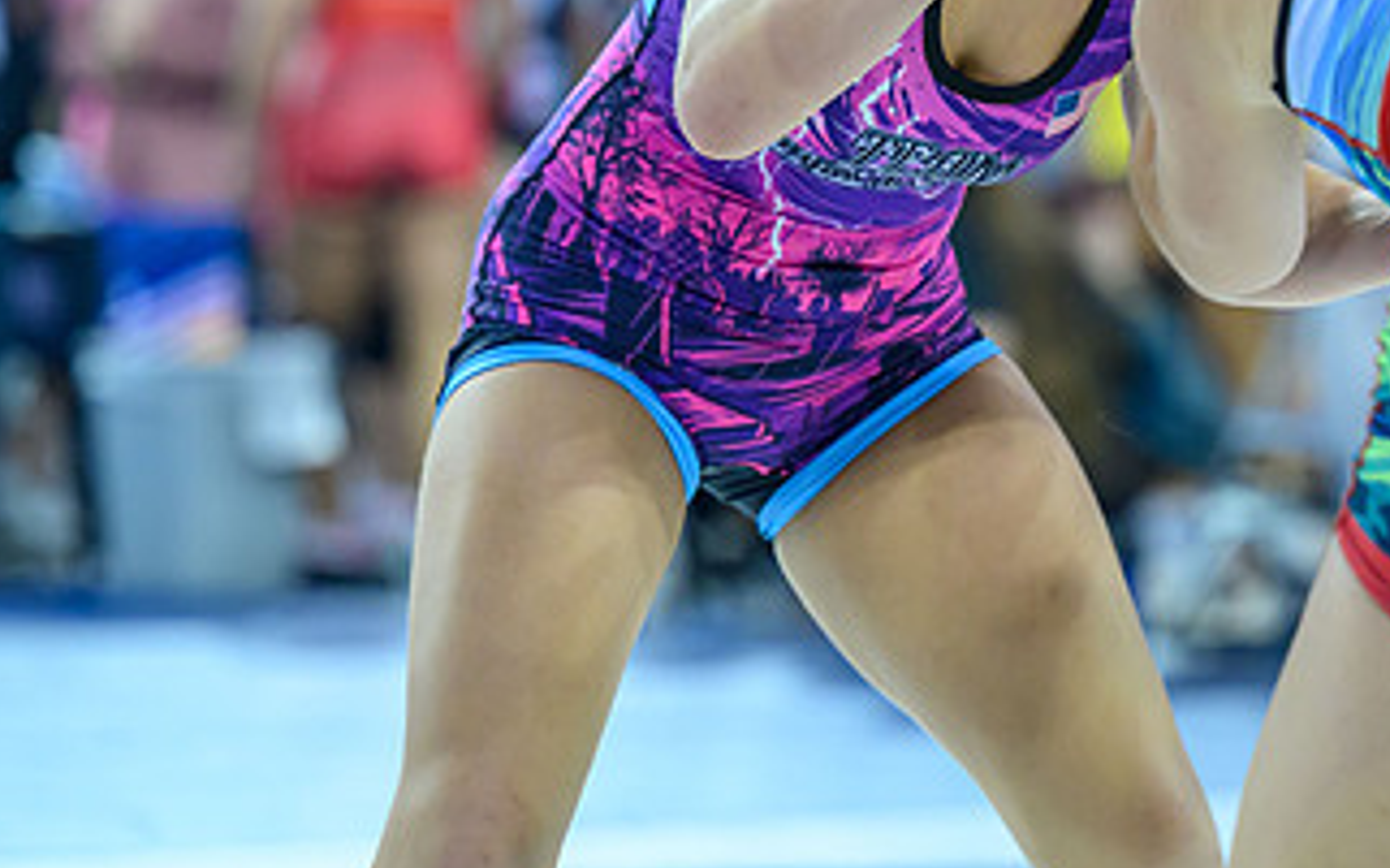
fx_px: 11361
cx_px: 980
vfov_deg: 4.4
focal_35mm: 300
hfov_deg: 7.0
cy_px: 226
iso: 2500
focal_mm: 140
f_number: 2.8
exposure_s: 1/800
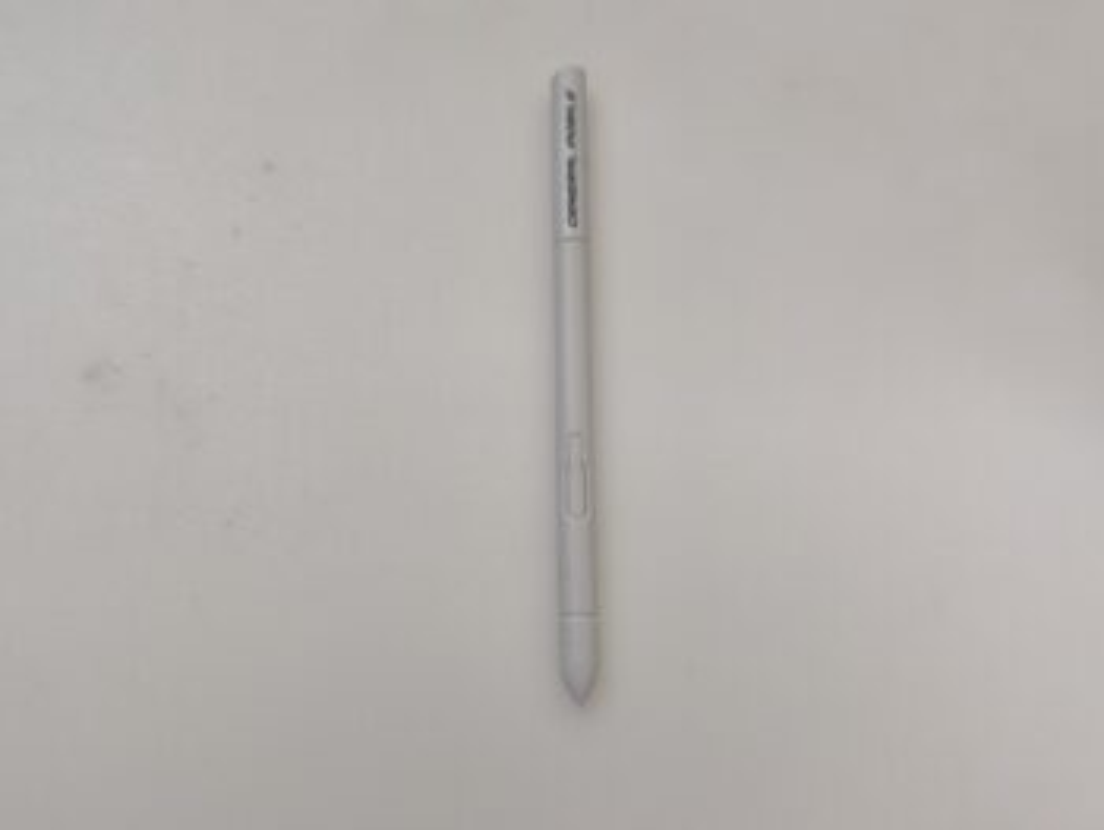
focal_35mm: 35
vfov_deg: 40.7
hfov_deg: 52.6
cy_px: 415
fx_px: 1117
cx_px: 552
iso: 320
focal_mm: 6.57
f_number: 1.6
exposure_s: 1/50
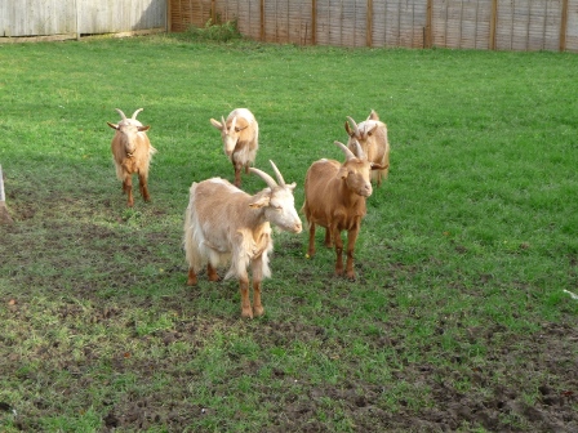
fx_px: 1035
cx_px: 289
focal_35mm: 62
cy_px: 216
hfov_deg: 31.2
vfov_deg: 23.7
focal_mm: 10.5
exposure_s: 1/80
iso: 100
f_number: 4.5
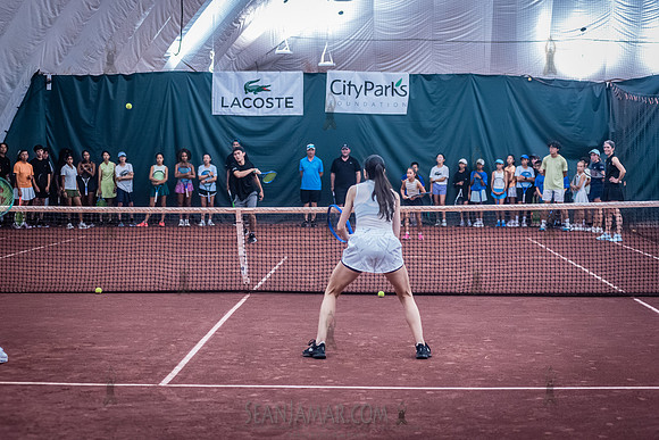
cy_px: 220
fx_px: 1483
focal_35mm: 81
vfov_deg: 16.9
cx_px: 330
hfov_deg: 25.1
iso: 6400
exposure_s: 1/400
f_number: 3.2
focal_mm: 80
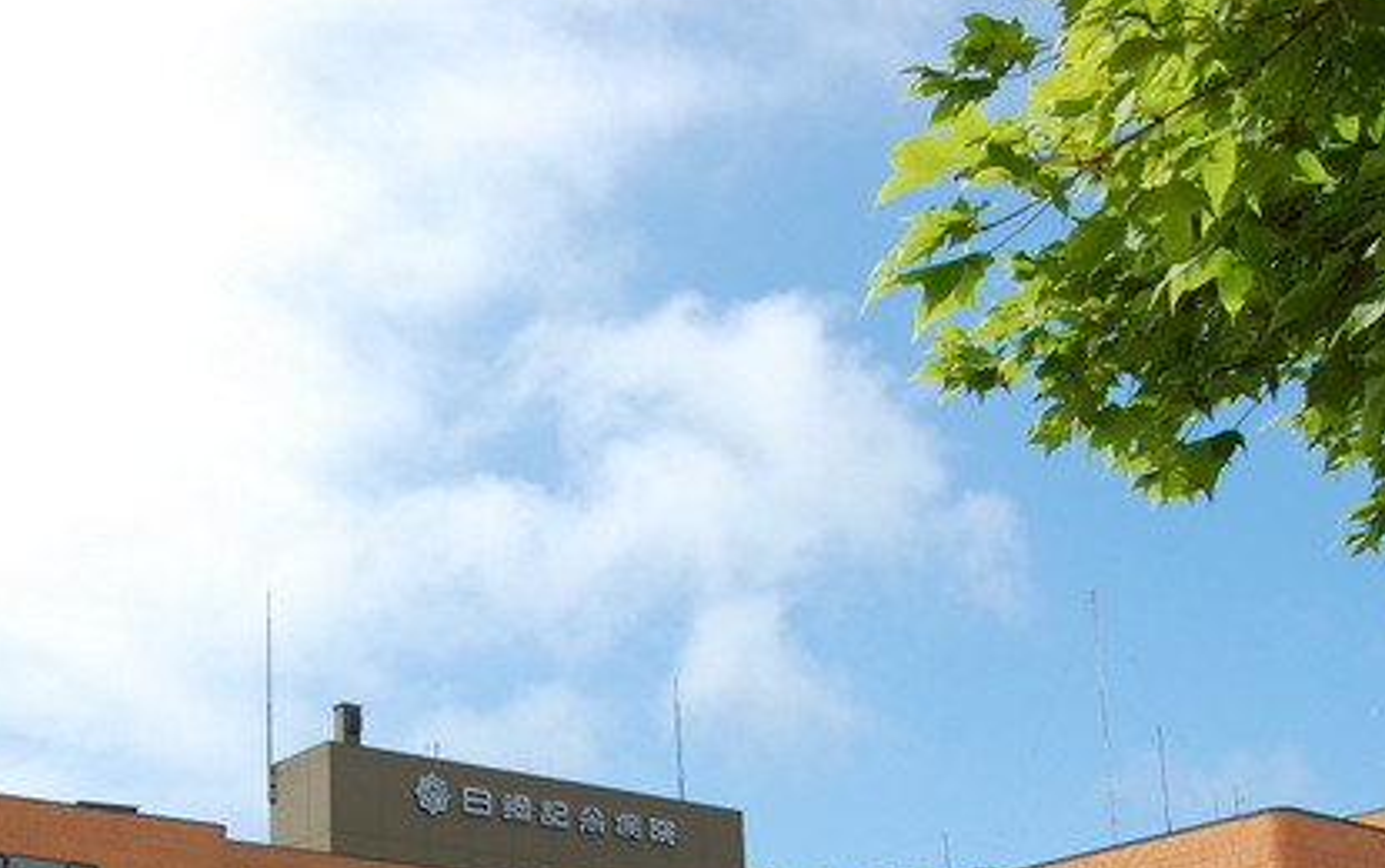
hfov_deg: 37.9
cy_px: 836
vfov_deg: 23.6
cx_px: 507
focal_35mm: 53
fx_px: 2002
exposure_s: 1/320
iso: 200
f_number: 9
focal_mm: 18
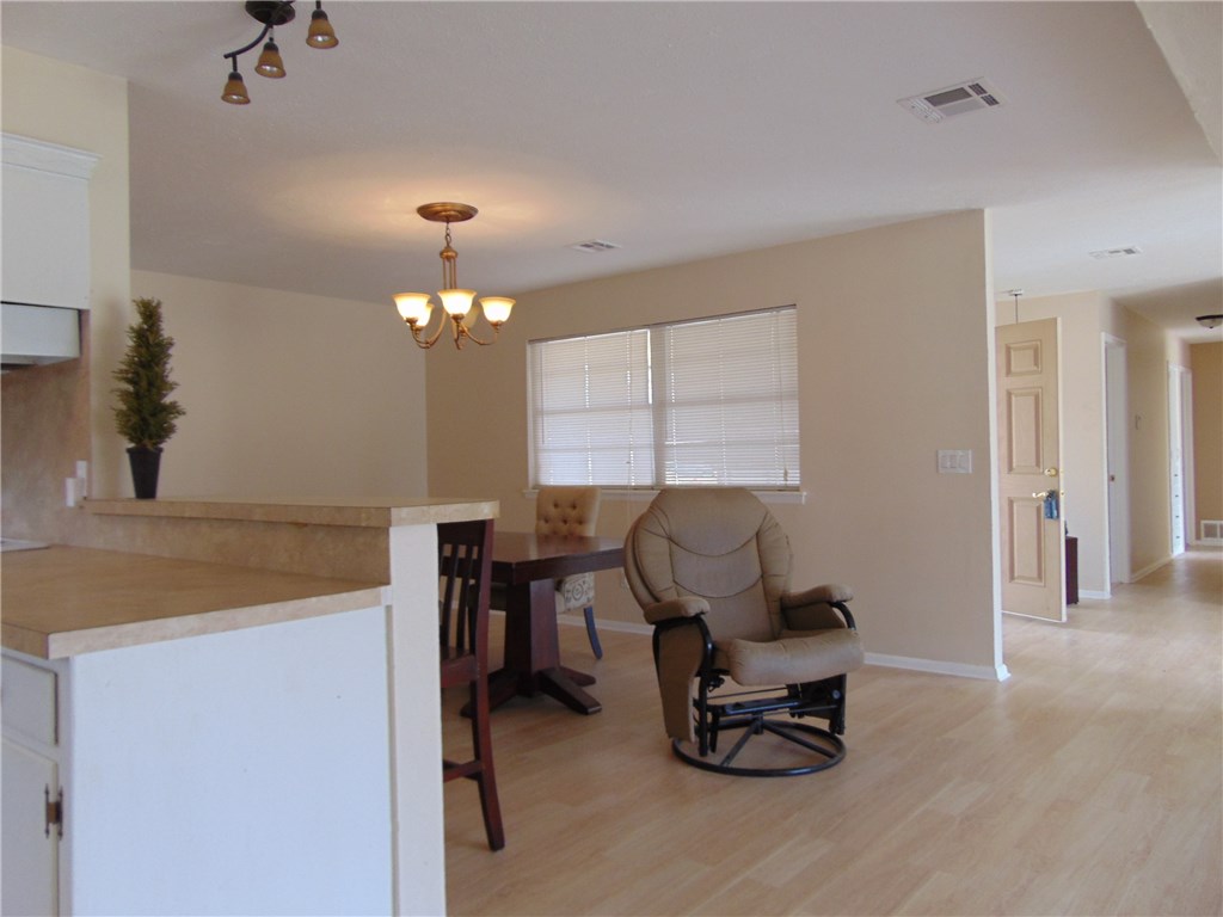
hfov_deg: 69.4
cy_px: 458
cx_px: 612
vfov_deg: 54.9
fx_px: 883
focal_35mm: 25
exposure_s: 1/30
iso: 100
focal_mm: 4.5
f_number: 3
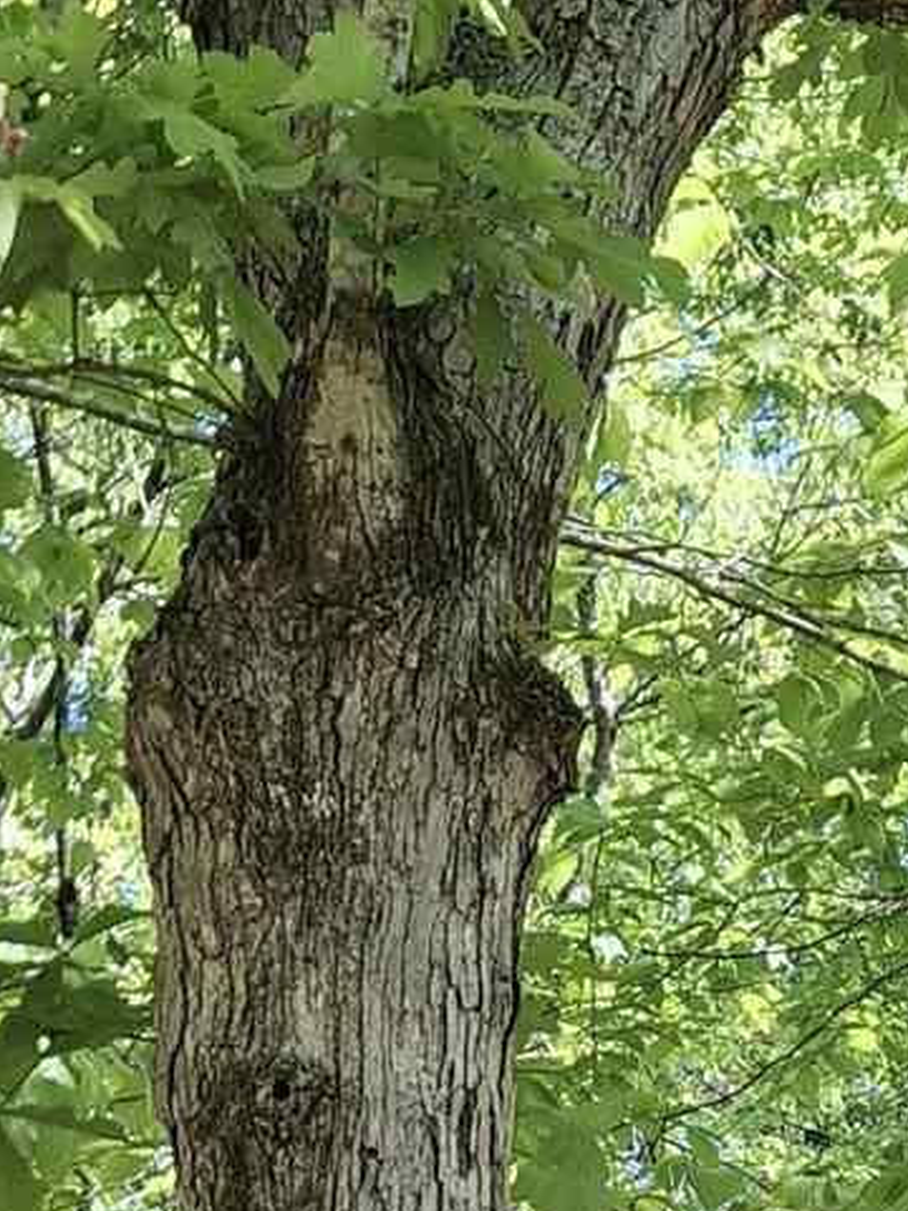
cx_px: 1445
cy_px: 1973
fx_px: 4197
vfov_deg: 14.9
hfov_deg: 11.7
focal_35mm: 120
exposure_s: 1/310
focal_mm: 4.69
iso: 32
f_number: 1.8
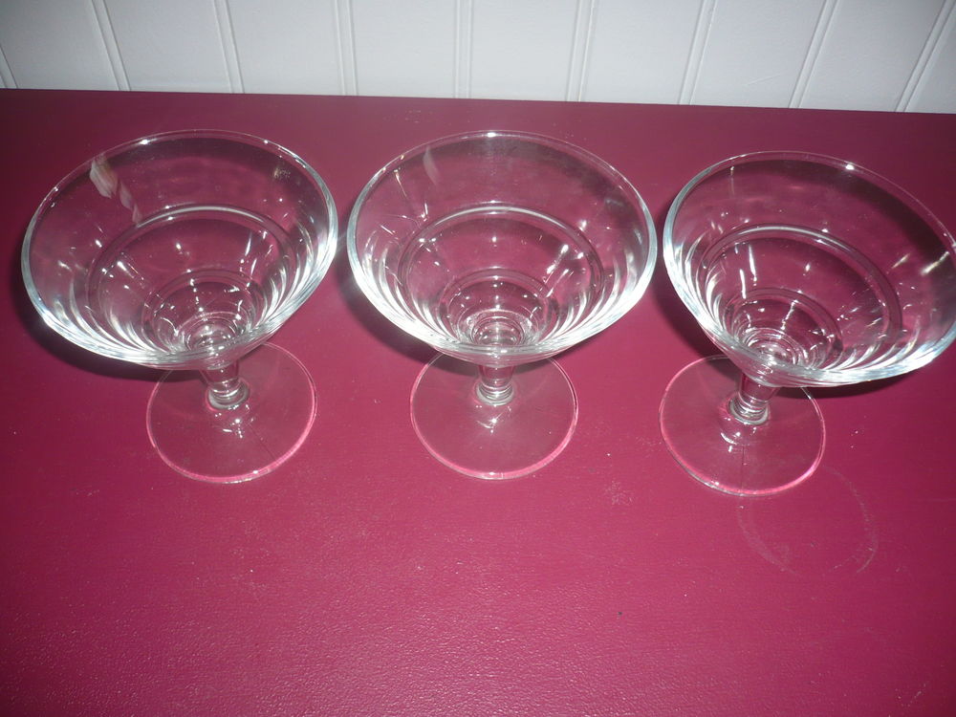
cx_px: 478
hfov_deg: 52.6
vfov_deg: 40.7
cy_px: 358
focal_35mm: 35
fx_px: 967
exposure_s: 1/30
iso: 100
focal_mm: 5.8
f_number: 2.8
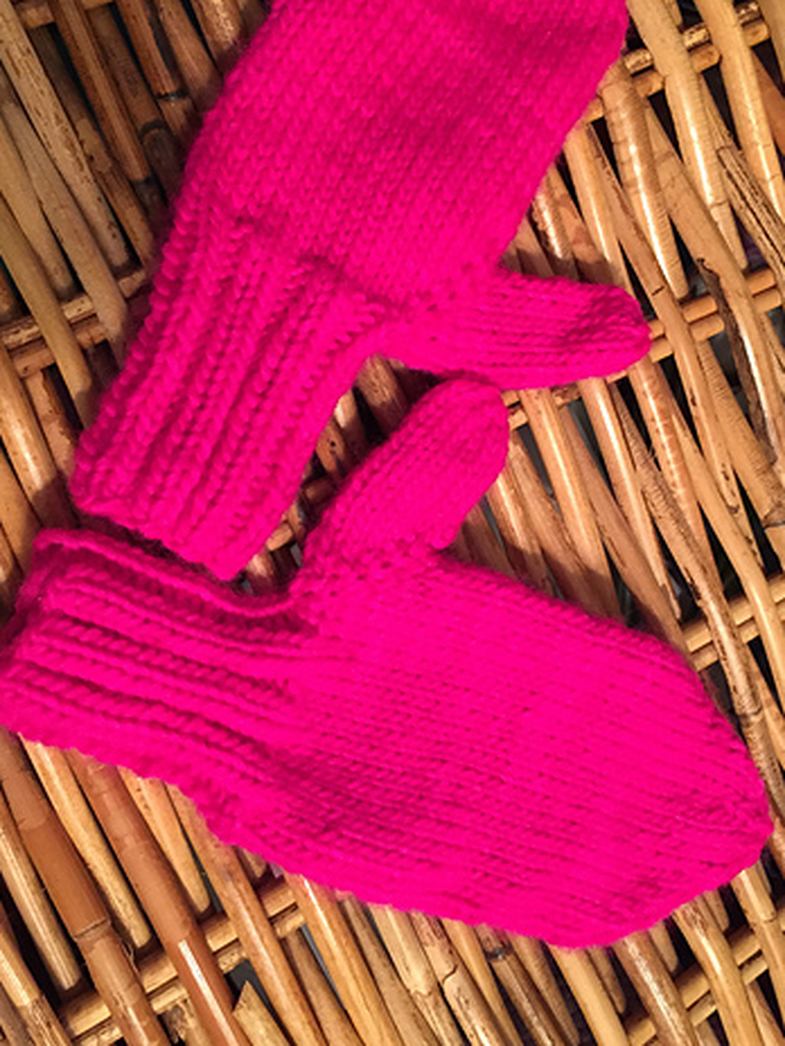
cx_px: 424
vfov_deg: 46.6
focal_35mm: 40
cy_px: 440
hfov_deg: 35.9
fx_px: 1209
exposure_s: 1/15
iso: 250
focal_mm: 4.15
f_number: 2.2
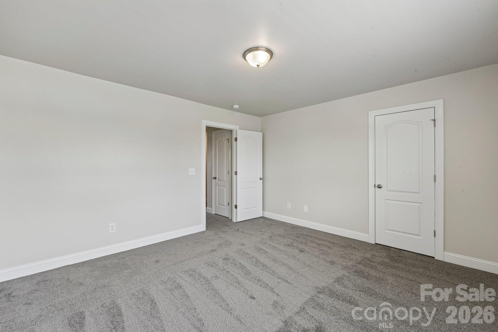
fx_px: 207
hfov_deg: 100.4
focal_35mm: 15
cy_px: 166
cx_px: 249
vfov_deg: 77.3
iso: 200
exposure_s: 1/13
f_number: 11
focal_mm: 15
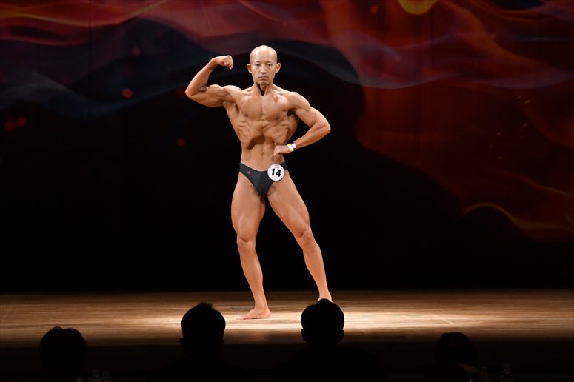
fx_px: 3219
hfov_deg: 10.2
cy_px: 191
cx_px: 287
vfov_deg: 6.8
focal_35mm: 202
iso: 3200
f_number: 5.6
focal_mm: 135
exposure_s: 1/400
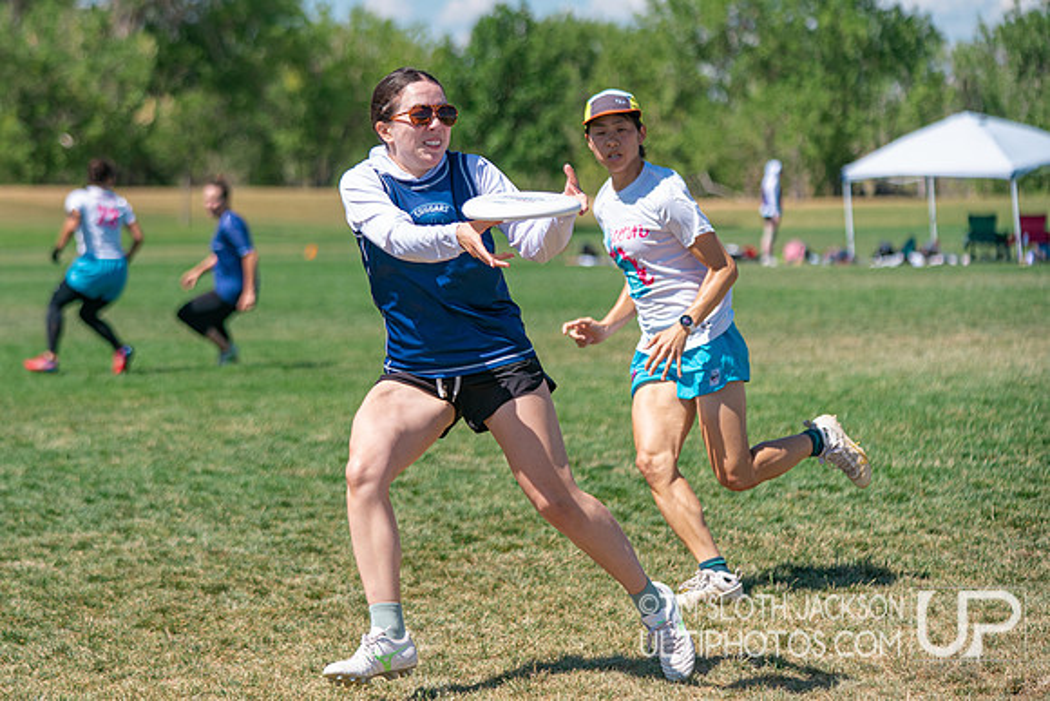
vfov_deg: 11.9
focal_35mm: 115
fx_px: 3367
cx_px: 412
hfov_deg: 17.7
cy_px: 275
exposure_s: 1/4000
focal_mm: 95
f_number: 2.8
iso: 250
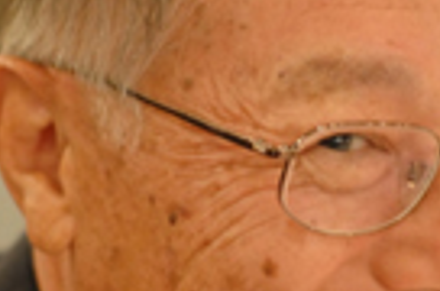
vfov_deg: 5.8
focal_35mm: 236
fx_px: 2878
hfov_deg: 8.7
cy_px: 252
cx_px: 362
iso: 2500
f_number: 2.8
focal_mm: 50
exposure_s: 1/100
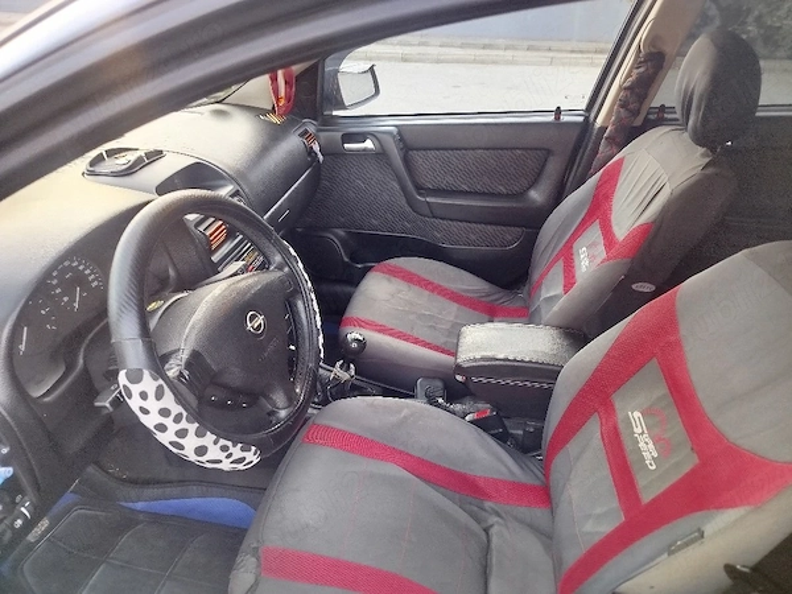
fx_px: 549
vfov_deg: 56.8
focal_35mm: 24
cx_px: 396
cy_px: 297
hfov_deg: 71.6
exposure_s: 1/33
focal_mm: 5.31
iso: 100
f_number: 1.7
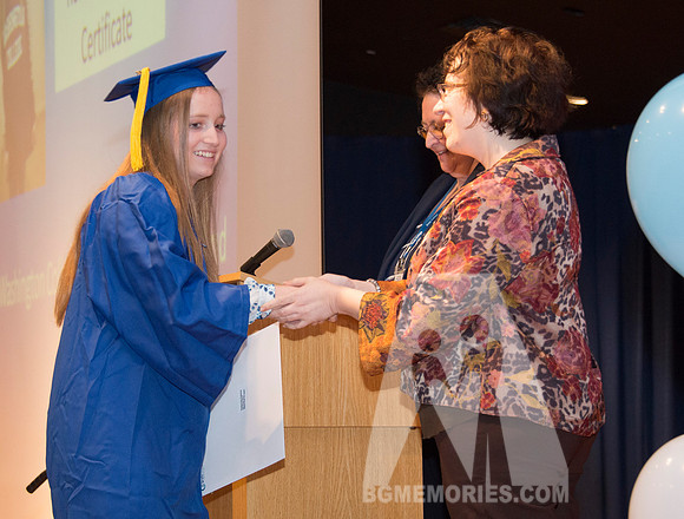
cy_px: 275
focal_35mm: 121
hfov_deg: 16.1
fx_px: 2410
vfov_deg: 12.3
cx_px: 283
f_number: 5
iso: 2000
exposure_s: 1/80
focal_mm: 82
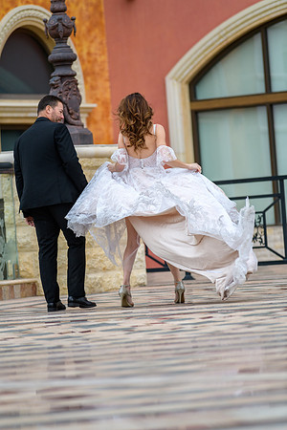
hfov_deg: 6.9
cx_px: 144
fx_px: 2391
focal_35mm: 200
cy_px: 215
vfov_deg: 10.3
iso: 400
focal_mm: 200
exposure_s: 1/2000
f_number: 2.8
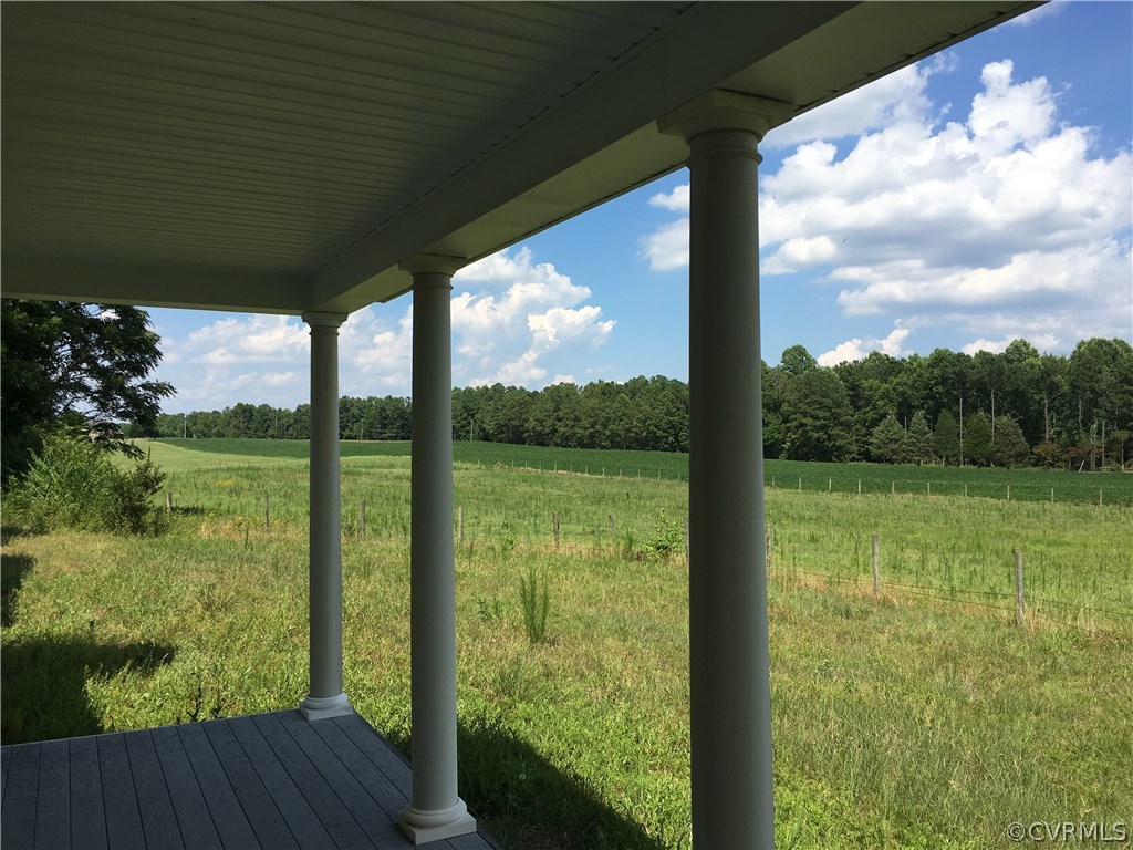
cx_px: 566
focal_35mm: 29
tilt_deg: +1.6
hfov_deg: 61.7
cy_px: 425
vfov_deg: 48.2
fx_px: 949
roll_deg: +0.1
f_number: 2.2
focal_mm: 4.15
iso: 25
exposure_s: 1/1709
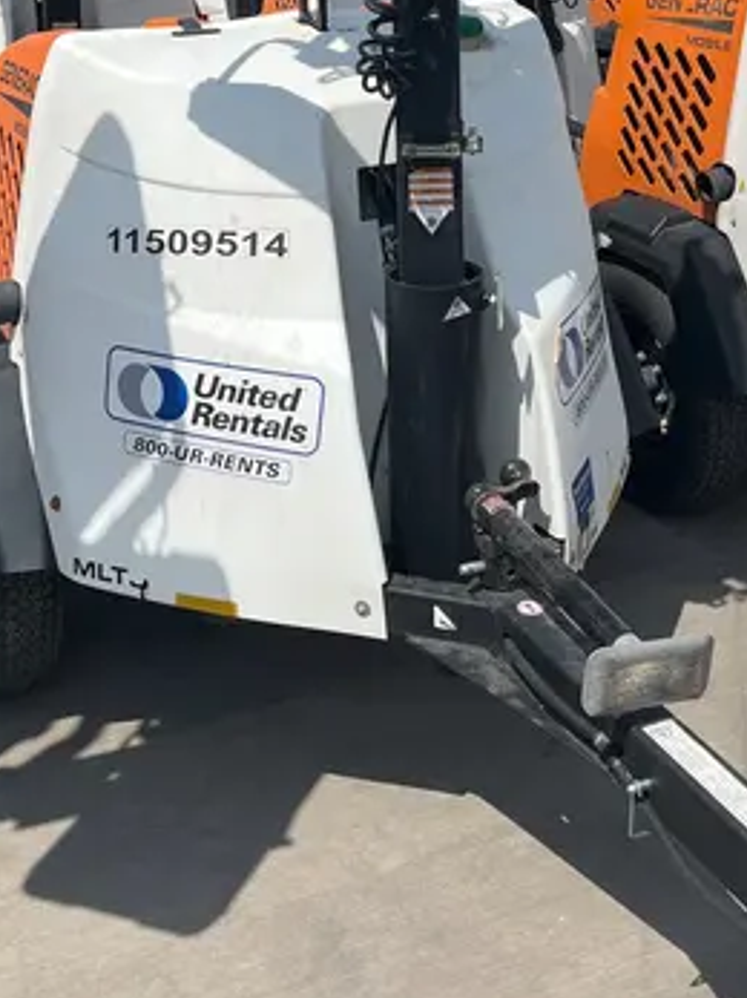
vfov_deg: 32.7
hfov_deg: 26.5
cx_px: 345
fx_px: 1583
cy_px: 47
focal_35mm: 55
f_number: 1.6
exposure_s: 1/6173
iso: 50
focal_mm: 5.1
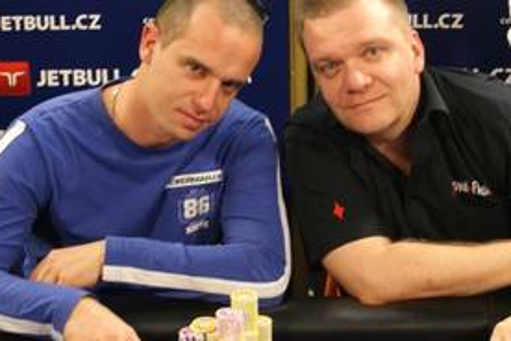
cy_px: 122
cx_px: 308
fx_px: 1874
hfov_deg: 15.5
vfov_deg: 10.4
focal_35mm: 132
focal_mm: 50
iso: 400
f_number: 5.6
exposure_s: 1/13
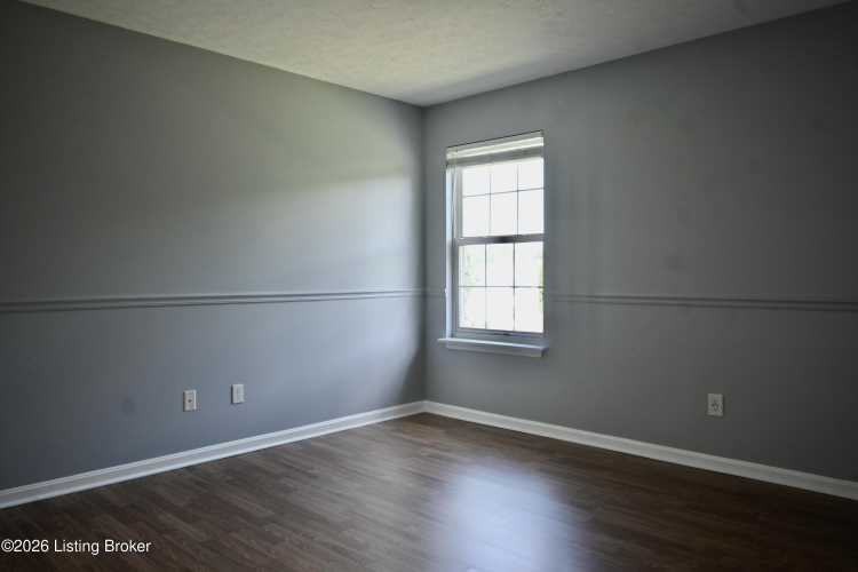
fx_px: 643
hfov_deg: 67.4
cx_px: 429
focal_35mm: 27
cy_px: 286
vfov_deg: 47.9
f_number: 5.6
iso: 100
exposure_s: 1/25
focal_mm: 18
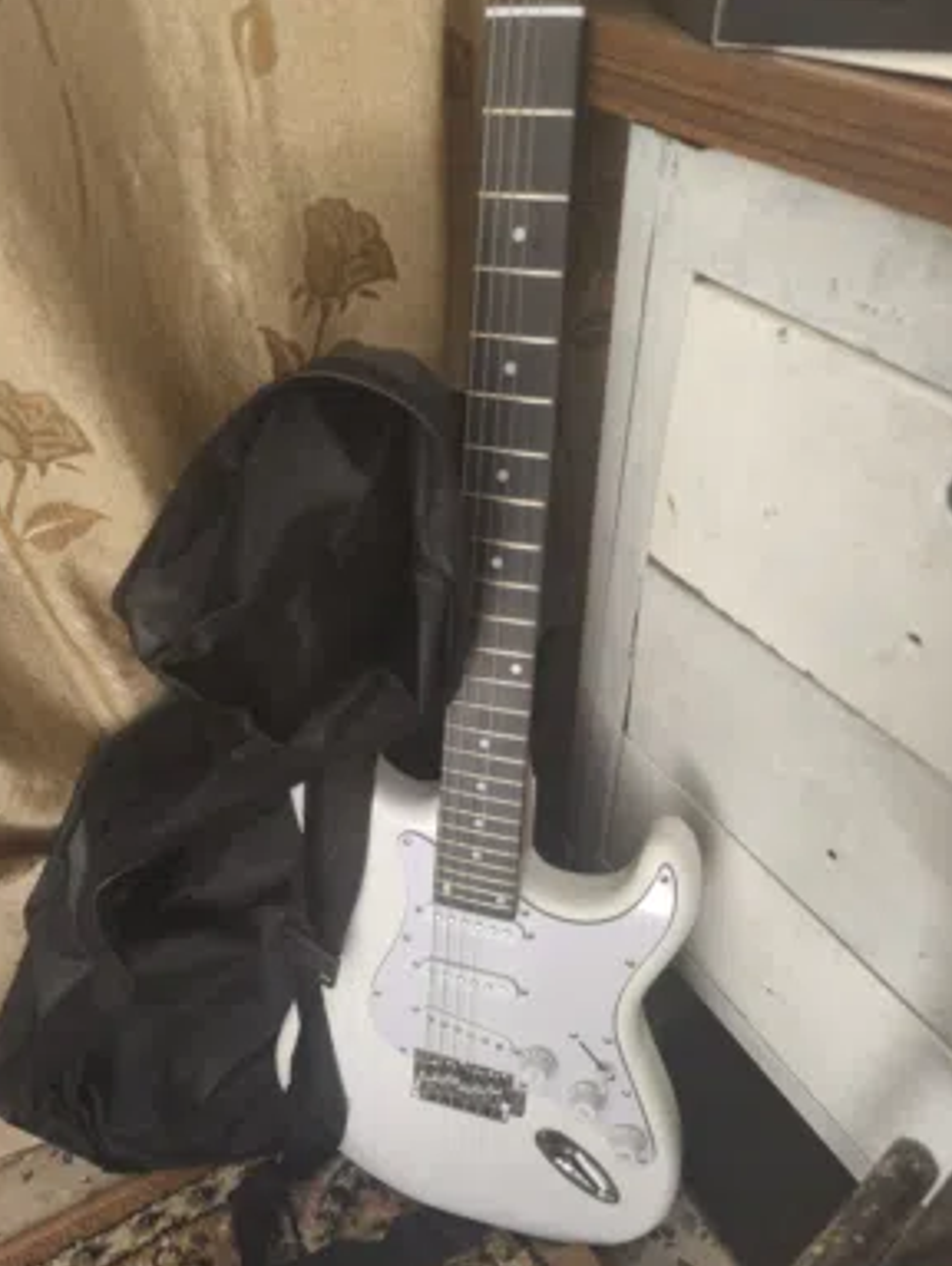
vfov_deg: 71.5
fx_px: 879
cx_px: 463
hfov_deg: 56.9
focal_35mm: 24
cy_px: 648
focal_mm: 6.14
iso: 320
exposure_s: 1/60
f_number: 1.65
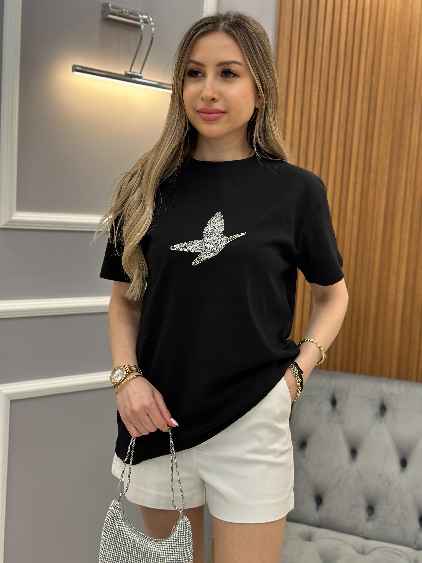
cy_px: 282
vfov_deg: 39.7
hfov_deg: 30.3
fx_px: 780
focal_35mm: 48
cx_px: 211
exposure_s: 1/100
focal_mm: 6.86
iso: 125
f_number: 1.78
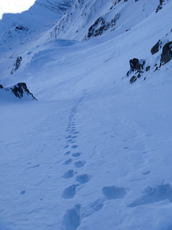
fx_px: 232
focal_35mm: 35
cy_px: 115
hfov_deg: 40.7
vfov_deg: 52.6
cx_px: 86
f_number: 5.6
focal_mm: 6.3
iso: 80
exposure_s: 1/320
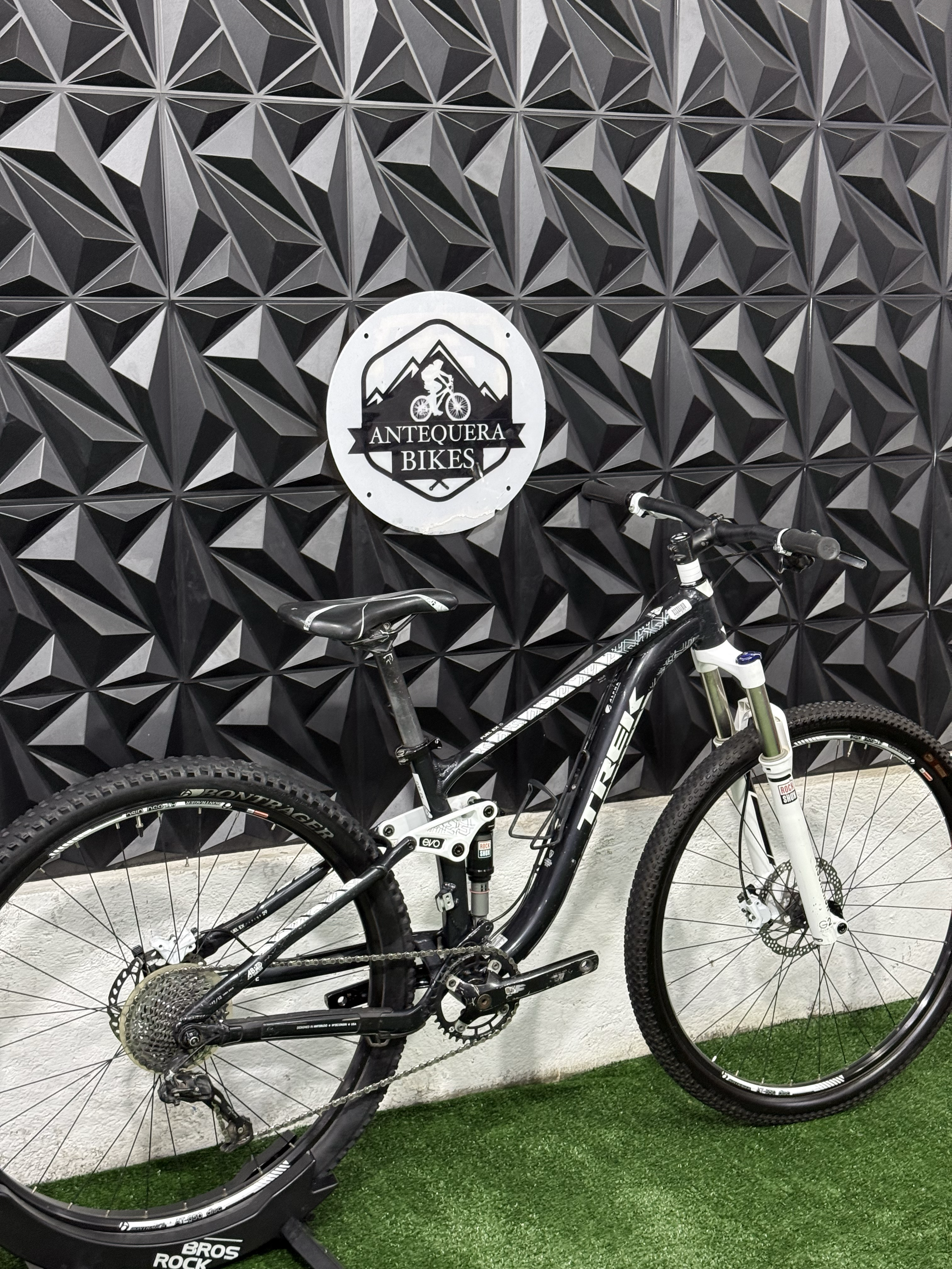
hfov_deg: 30.3
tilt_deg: -10.1
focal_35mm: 48
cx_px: 476
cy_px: 634
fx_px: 1760
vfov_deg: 39.7
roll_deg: -0.2
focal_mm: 6.76
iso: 200
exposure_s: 1/60
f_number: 1.78
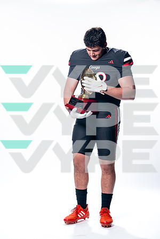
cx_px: 80
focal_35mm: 88
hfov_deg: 15.5
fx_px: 587
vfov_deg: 23.1
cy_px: 120
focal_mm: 88
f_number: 5.6
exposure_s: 1/250
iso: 100
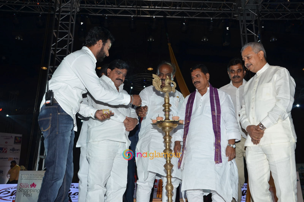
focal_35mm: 36
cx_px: 152
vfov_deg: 36.7
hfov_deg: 53.2
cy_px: 101
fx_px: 303
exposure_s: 1/125
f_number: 6.3
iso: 250
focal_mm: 24
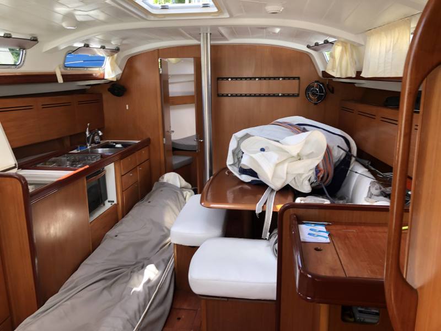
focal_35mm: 28
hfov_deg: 63.4
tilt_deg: -10.1
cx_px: 220
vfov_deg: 49.7
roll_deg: +0.0
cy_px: 166
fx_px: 357
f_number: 1.8
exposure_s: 1/60
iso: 20
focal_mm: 3.99
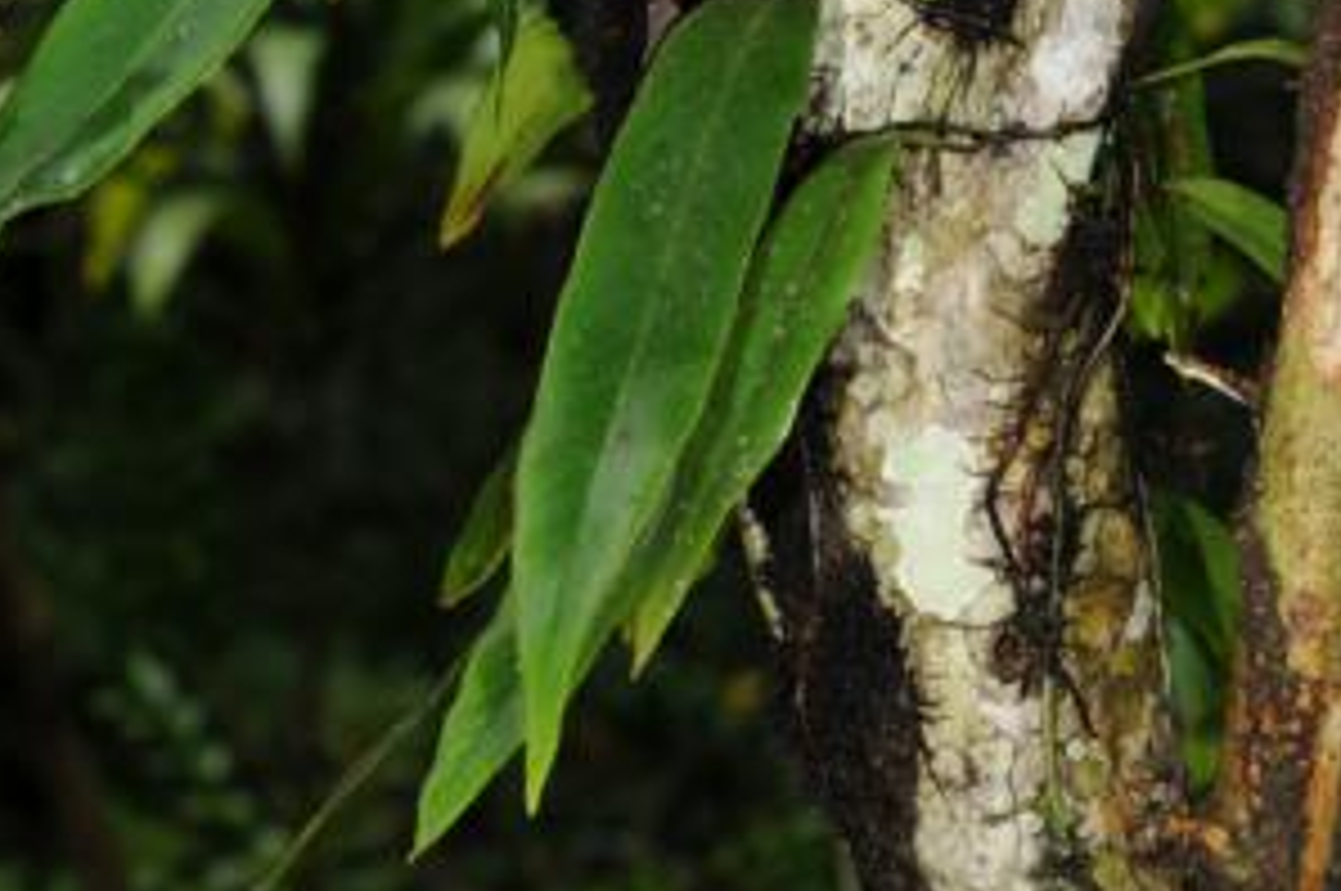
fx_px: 6735
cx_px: 612
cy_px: 74
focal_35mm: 181
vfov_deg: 7.5
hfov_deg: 11.4
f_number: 11
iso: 200
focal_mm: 60
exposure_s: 1/60
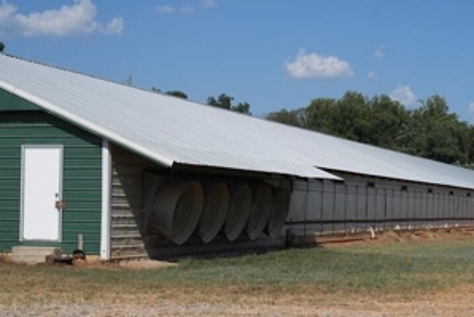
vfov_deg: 17.7
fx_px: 1014
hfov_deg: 26.3
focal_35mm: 77
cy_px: 199
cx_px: 269
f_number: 5.6
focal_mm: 51
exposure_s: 1/2500
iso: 250
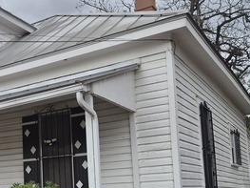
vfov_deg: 25.3
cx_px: 0
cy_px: 167
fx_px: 404
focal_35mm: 56
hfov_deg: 31.7
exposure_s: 1/2312
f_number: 1.8
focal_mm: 5.4
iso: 80
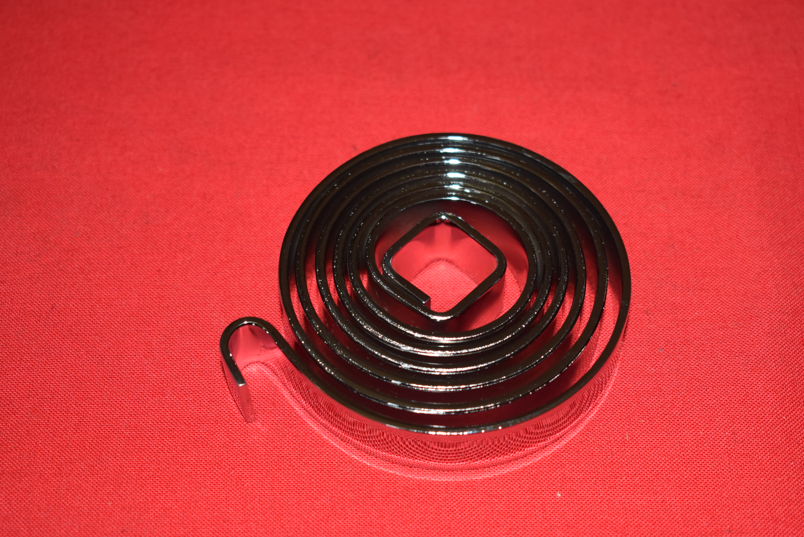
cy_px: 319
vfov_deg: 20.0
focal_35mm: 68
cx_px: 436
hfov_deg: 29.6
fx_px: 1520
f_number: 5
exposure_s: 1/200
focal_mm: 38
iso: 400
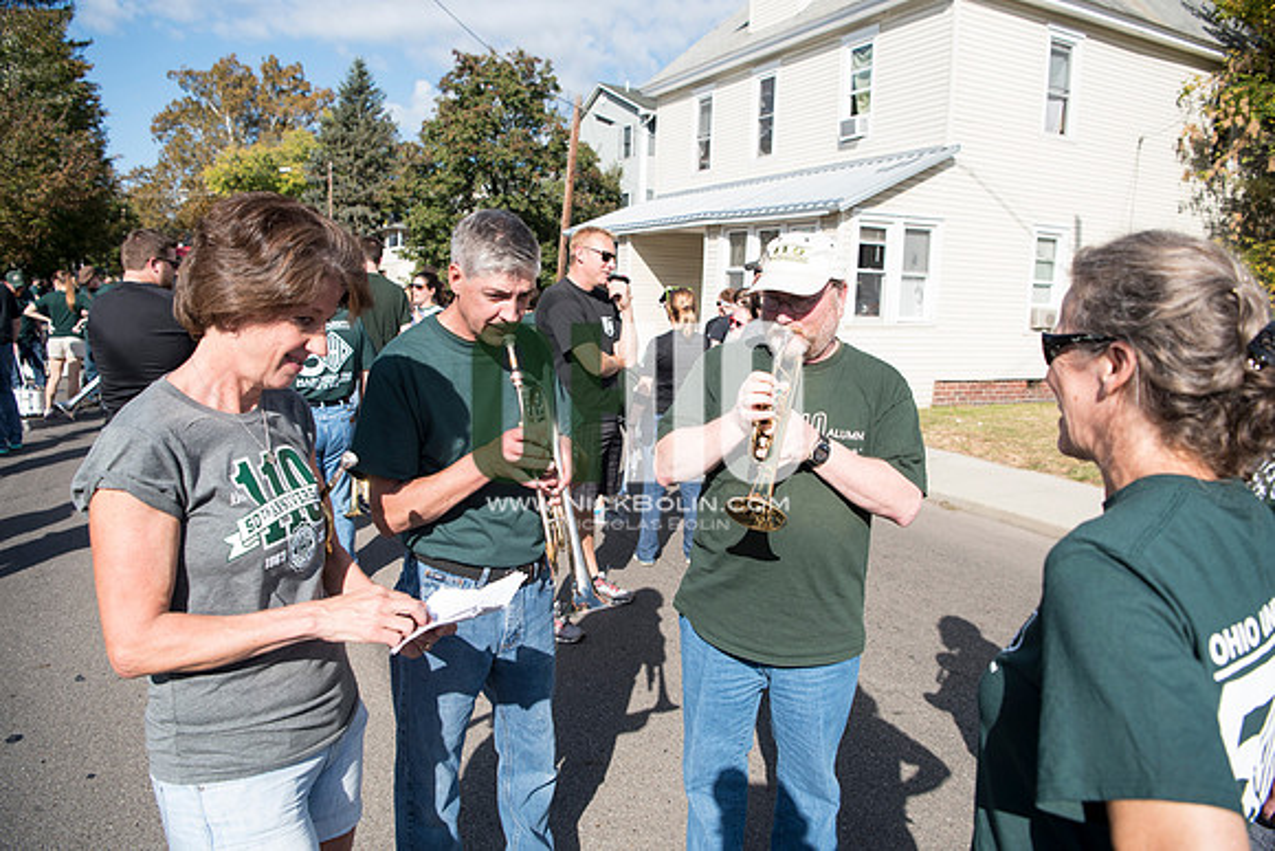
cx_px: 638
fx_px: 850
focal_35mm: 24
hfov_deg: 73.7
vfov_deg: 53.2
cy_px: 426
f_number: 4.5
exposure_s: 1/1250
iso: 250
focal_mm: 24
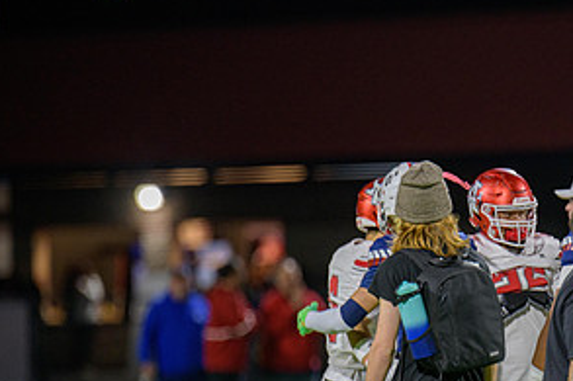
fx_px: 9449
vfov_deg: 2.3
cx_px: 546
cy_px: 318
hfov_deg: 3.5
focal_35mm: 594
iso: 1250
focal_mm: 300
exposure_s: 1/250
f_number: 2.8
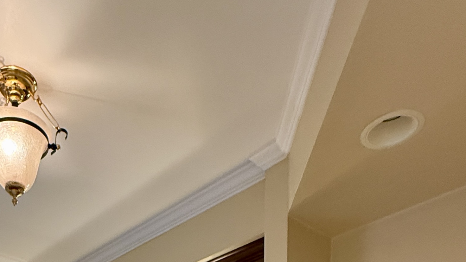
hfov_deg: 50.1
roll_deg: +2.6
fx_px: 482
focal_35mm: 39
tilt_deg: -2.7
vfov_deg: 19.6
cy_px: 504
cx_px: 134
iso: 320
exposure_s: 1/60
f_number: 2.2
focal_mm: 2.22
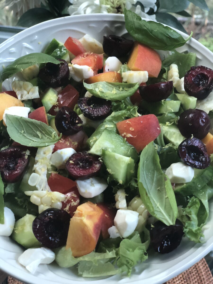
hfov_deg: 28.0
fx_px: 427
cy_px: 142
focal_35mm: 52
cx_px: 106
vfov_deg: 36.8
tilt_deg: -33.4
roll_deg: -0.1
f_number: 2.4
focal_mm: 6
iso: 160
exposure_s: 1/24
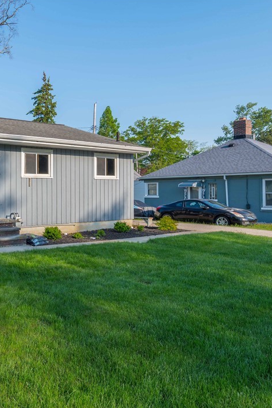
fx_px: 385
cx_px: -20
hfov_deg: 34.2
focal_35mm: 34
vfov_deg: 55.8
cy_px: 205
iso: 100
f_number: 9
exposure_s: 1/160
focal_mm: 22
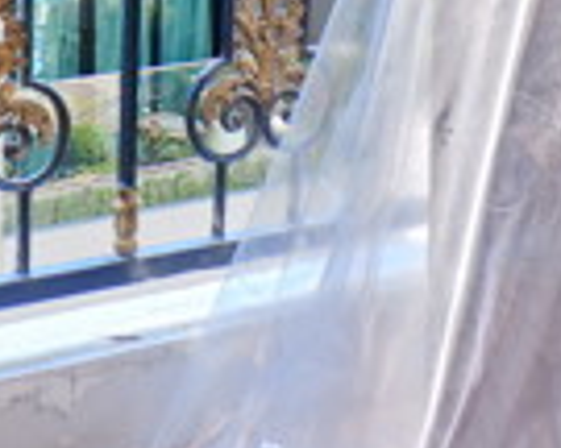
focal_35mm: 100
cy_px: -274
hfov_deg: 19.1
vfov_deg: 14.2
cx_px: 170
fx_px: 1660
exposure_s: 1/140
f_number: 5
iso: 200
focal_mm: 16
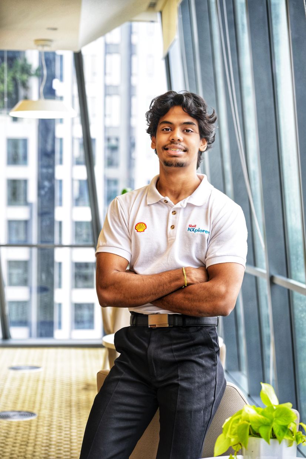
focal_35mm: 73
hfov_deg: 18.7
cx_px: 153
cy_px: 230
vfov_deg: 27.7
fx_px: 931
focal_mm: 73
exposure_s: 1/60
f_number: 4
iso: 200
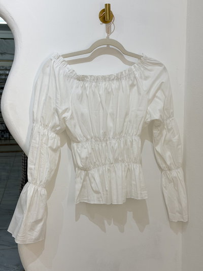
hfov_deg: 30.3
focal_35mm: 48
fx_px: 375
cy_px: 136
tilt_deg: -7.9
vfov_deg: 39.6
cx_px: 102
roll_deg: +0.1
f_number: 1.78
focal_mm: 6.76
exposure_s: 1/121
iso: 64
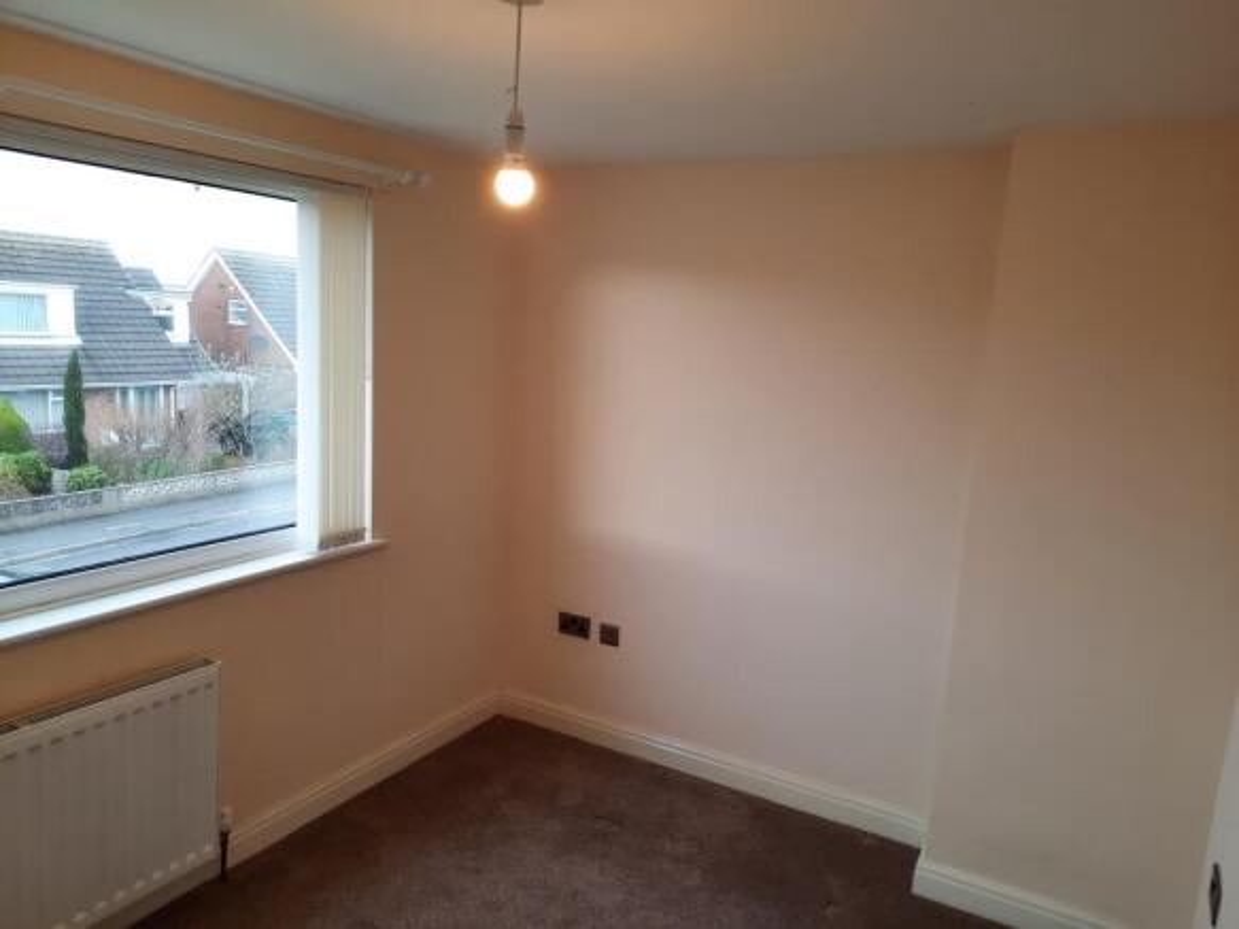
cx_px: 620
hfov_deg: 69.4
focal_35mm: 25
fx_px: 895
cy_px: 464
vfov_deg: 54.9
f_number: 2
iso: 64
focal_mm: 4.6
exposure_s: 1/50
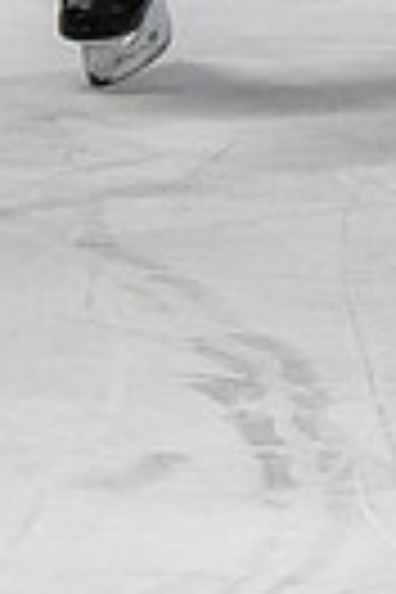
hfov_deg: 1.7
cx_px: 175
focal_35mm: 820
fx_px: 13529
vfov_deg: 2.5
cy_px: -463
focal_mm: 70
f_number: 3.2
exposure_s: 1/800
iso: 2000
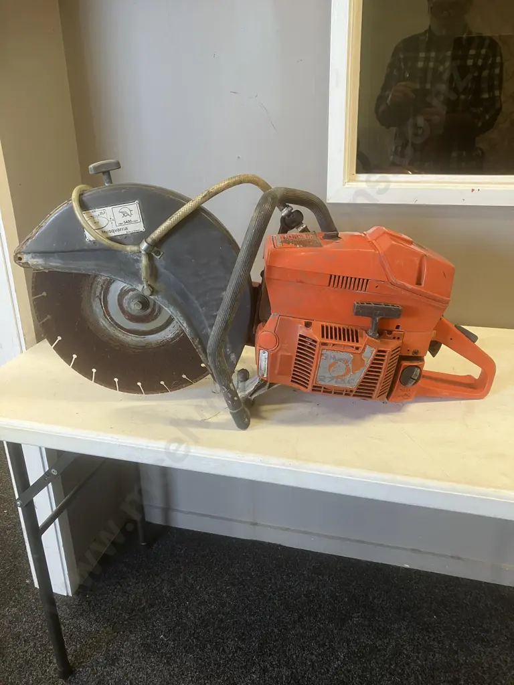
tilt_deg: -20.9
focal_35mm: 28
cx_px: 257
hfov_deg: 49.7
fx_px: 554
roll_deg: +1.6
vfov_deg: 63.4
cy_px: 342
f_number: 1.8
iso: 125
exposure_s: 1/50
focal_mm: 3.99
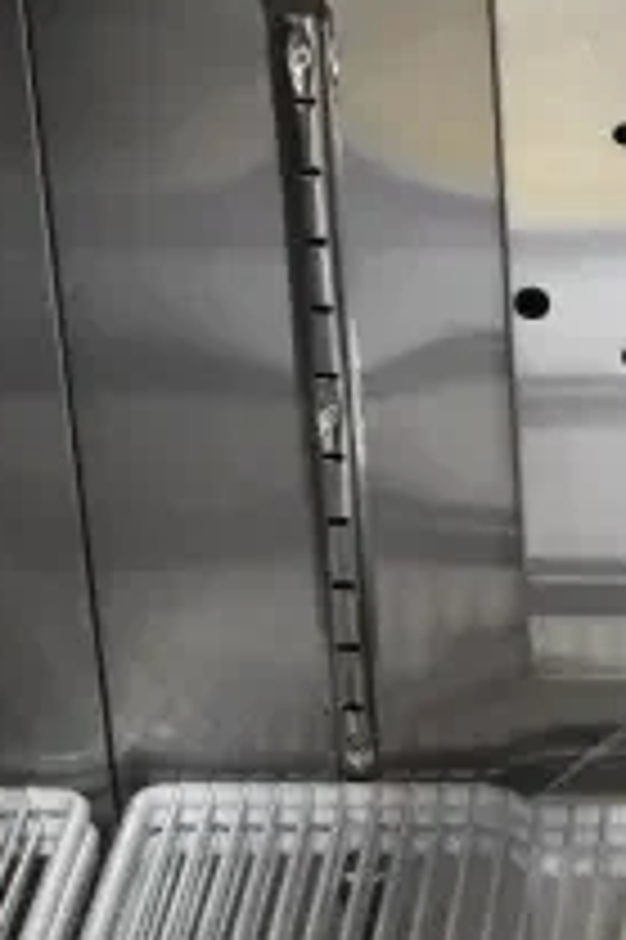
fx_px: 3610
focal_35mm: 138
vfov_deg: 14.8
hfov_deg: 9.5
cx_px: 1036
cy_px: 704
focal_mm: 21
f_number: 4.5
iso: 6400
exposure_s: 1/80
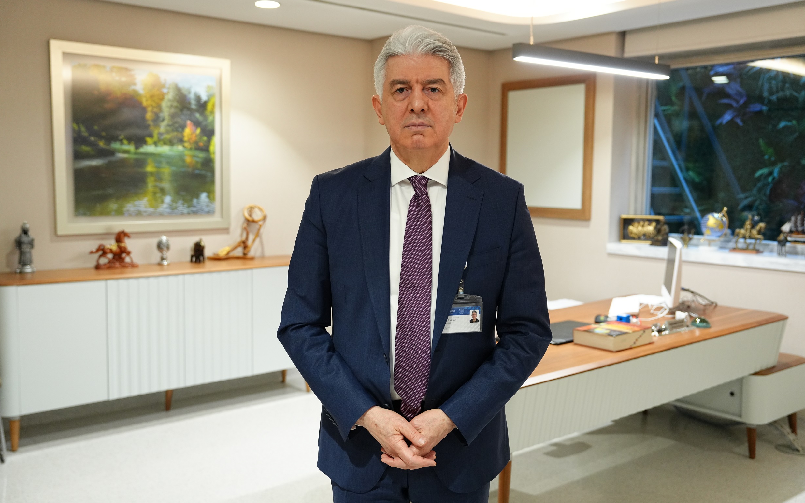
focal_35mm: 35
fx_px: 768
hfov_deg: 55.3
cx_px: 403
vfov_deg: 36.3
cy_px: 250
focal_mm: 34
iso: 1600
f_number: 2.8
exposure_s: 1/160
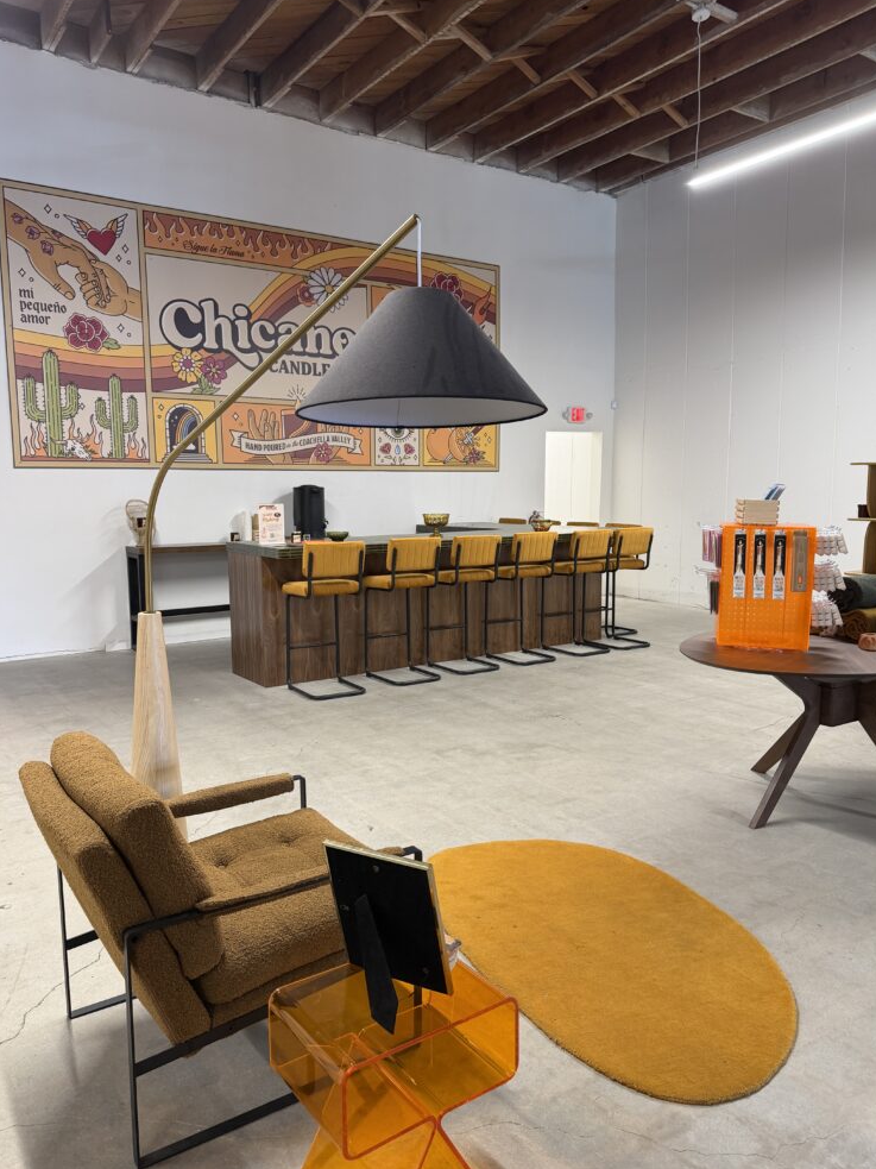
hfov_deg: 54.9
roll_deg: -0.2
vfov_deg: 69.4
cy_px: 591
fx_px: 844
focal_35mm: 25
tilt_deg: -6.7
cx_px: 434
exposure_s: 1/60
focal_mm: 6.76
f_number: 1.78
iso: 200
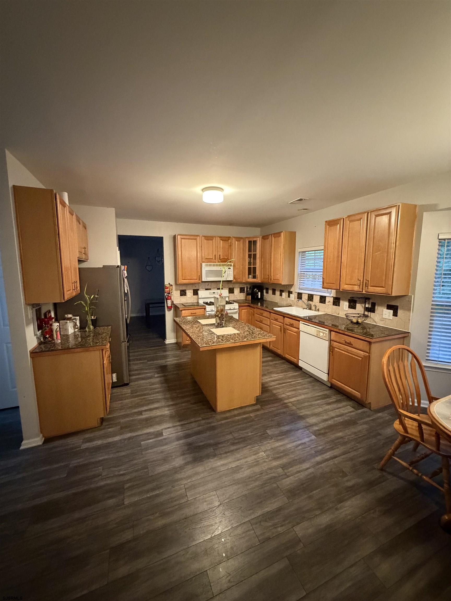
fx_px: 243
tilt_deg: -6.4
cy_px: 300
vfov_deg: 102.1
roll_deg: +0.3
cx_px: 226
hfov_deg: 85.7
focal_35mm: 14
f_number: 2.2
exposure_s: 1/40
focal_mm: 2.22
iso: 1000
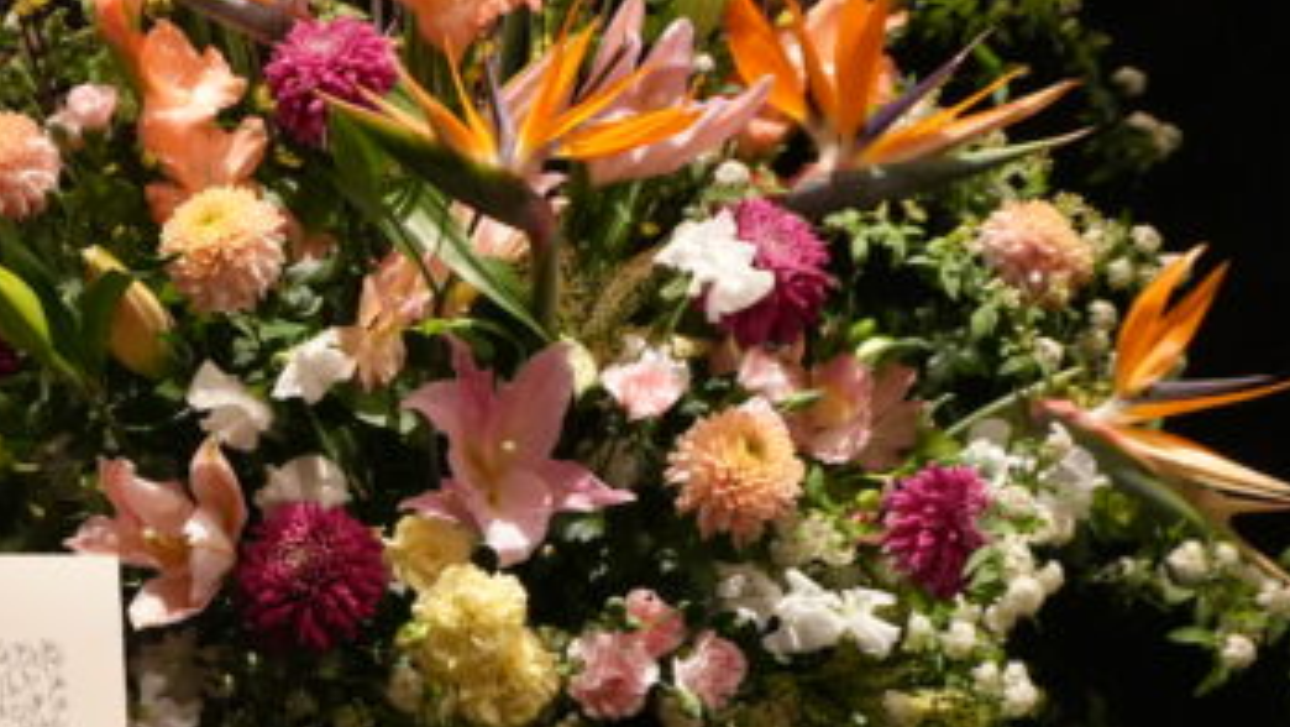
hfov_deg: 27.1
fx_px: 2532
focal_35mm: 74
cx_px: 26
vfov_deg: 16.2
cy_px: 629
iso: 4000
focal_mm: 16
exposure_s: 1/160
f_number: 4
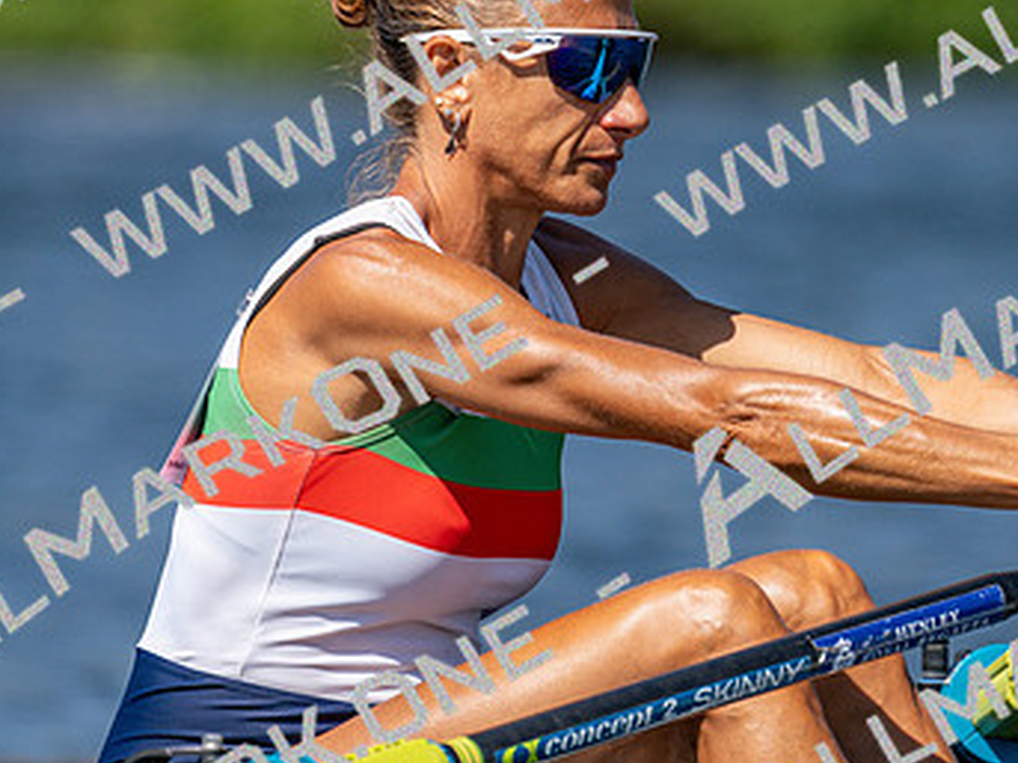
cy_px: 286
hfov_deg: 2.0
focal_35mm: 976
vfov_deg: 1.5
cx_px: 439
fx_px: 28693
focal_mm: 600
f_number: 6.3
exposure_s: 1/2000
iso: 250
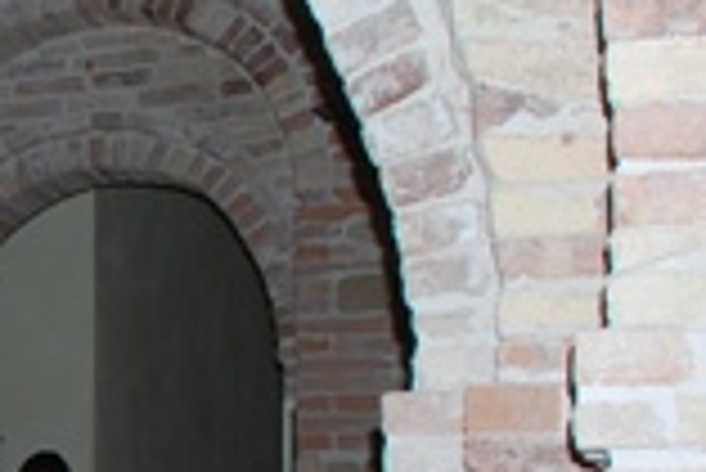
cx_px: -513
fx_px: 2238
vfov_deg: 11.9
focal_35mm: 114
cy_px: 494
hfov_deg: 15.7
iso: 200
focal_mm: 20
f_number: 3.8
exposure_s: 1/60
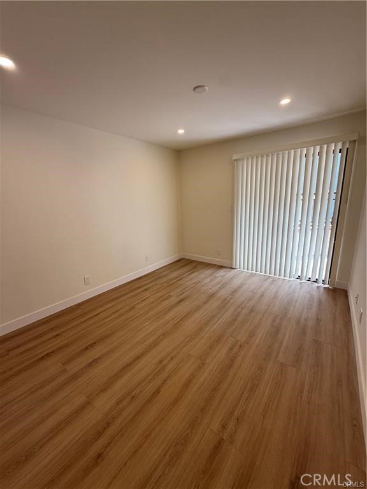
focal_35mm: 14
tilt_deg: -12.4
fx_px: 198
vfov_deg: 102.1
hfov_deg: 85.7
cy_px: 244
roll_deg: +1.0
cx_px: 184
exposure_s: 1/99
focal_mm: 2.22
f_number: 2.2
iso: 80
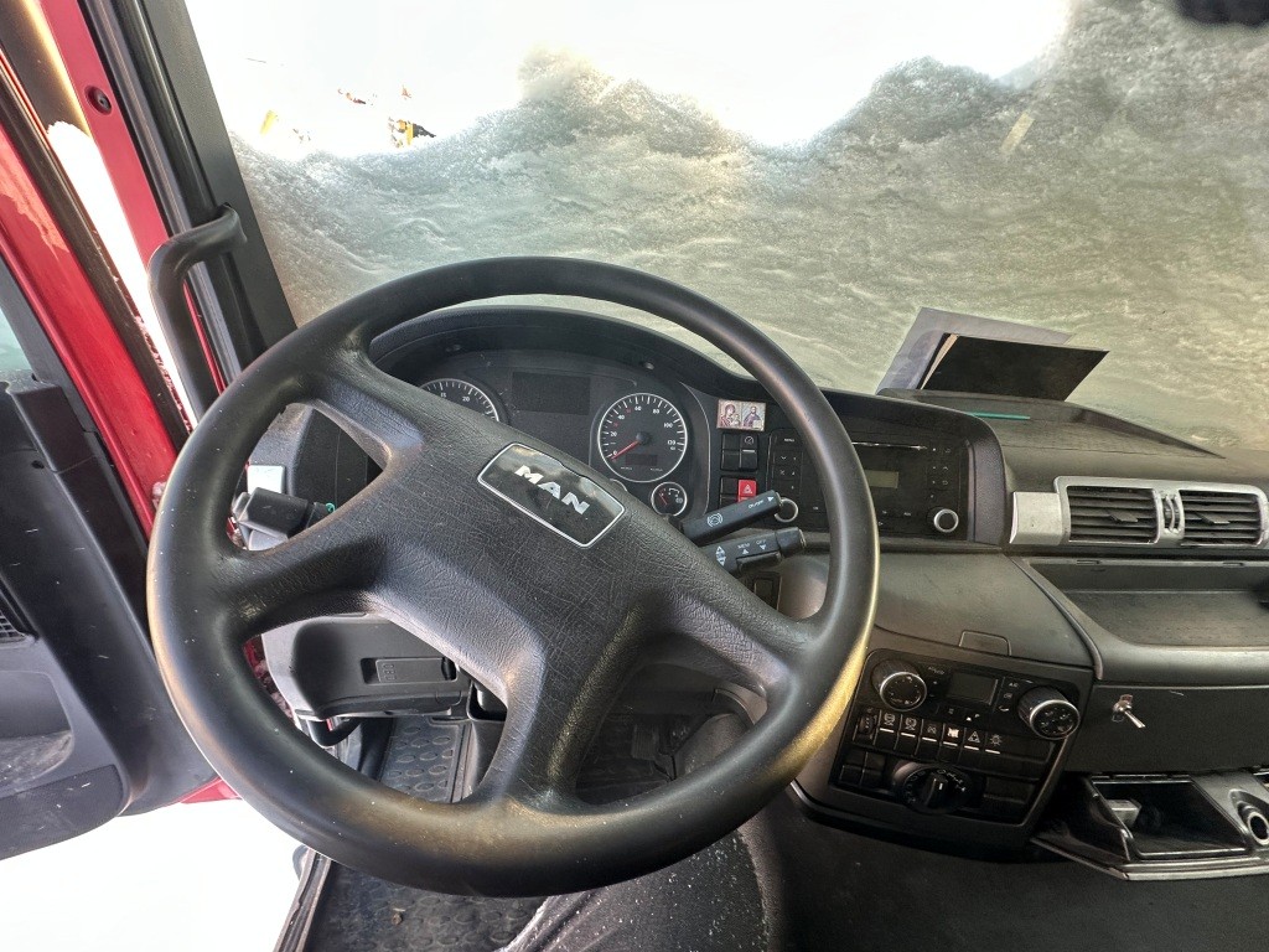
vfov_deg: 85.7
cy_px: 476
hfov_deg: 102.1
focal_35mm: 14
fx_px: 513
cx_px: 634
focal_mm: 2.22
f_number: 2.2
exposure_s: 1/99
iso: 125
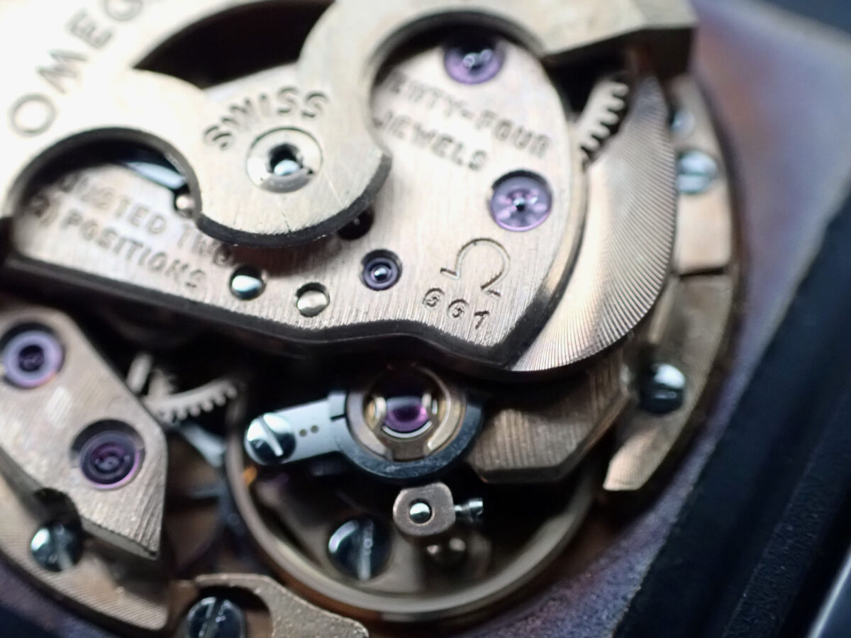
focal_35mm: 77
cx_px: 426
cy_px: 319
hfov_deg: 25.3
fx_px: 1893
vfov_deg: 19.1
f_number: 4.1
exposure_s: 1/50
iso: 1600
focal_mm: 13.65
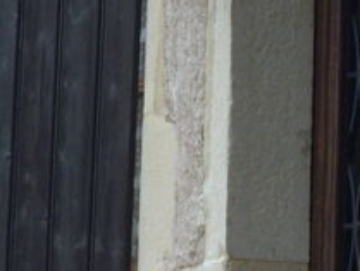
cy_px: -319
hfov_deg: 4.8
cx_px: 143
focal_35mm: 416
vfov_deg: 3.5
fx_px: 4329
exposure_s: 1/200
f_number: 4.3
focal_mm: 14
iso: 80
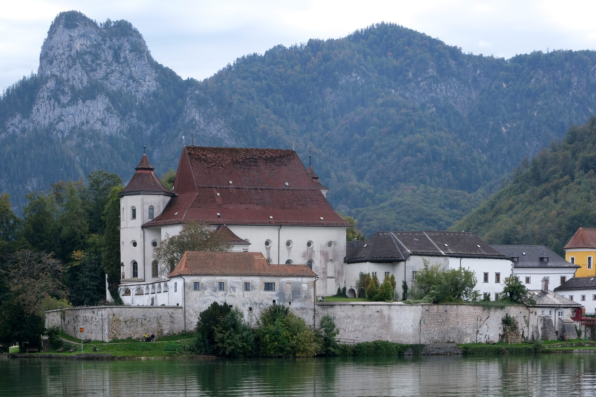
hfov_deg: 26.7
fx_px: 1258
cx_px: 298
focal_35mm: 76
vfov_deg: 17.9
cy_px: 198
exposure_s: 1/30
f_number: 18
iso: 400
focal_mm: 50.5
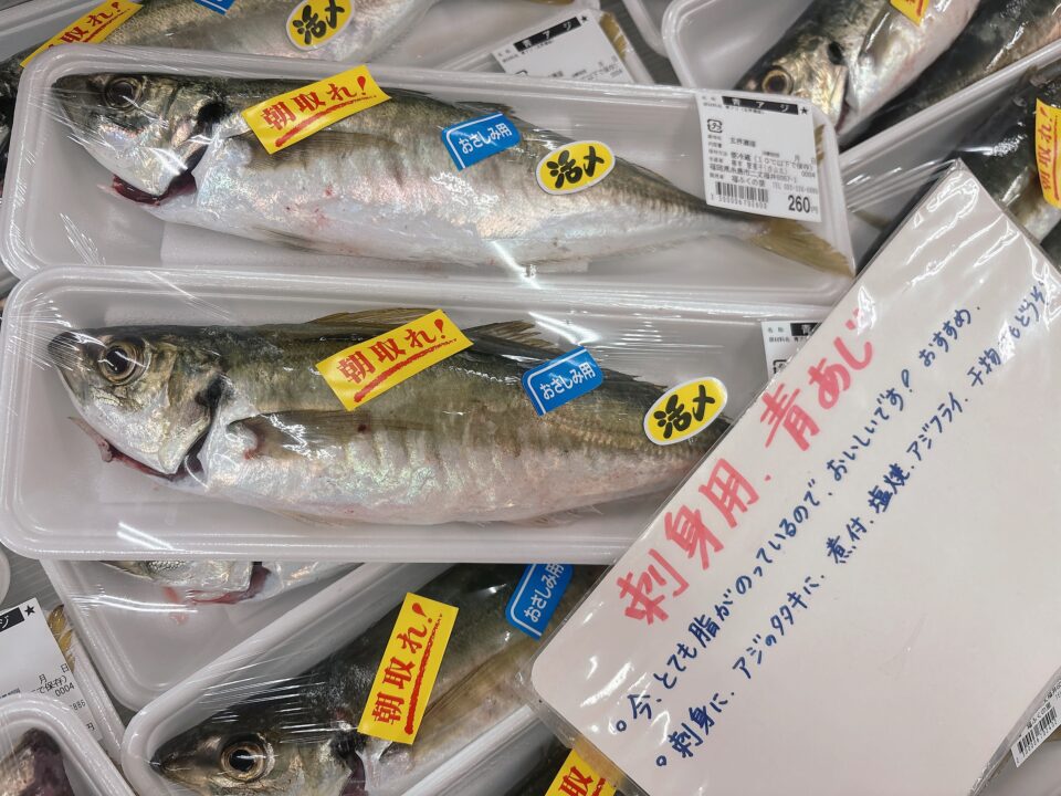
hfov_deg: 67.3
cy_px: 398
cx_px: 530
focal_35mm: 26
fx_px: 797
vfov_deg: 53.1
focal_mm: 5.96
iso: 80
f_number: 1.6
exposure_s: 1/120
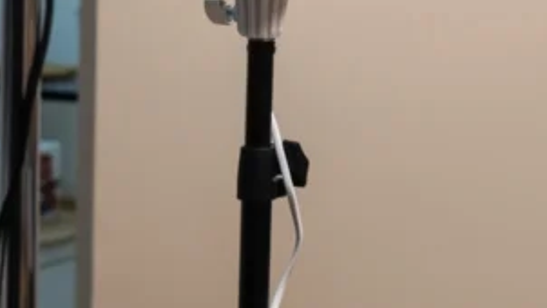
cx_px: 546
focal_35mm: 220
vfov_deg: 5.4
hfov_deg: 9.7
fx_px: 3192
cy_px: -248
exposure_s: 1/200
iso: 400
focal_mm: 62
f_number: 5.6
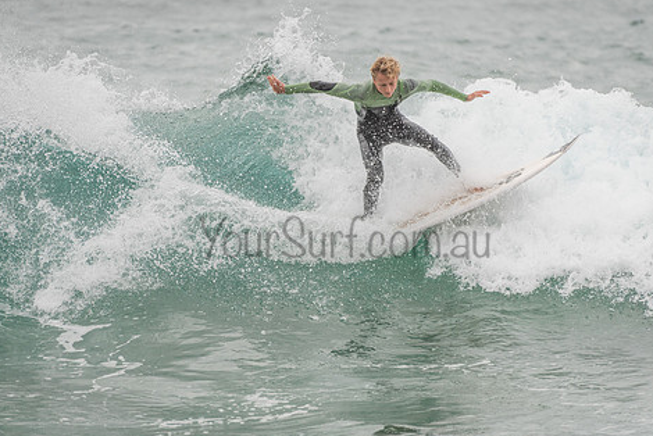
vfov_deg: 2.2
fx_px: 11198
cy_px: 226
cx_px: 343
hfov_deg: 3.3
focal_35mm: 617
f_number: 5.6
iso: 320
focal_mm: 500
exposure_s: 1/2000
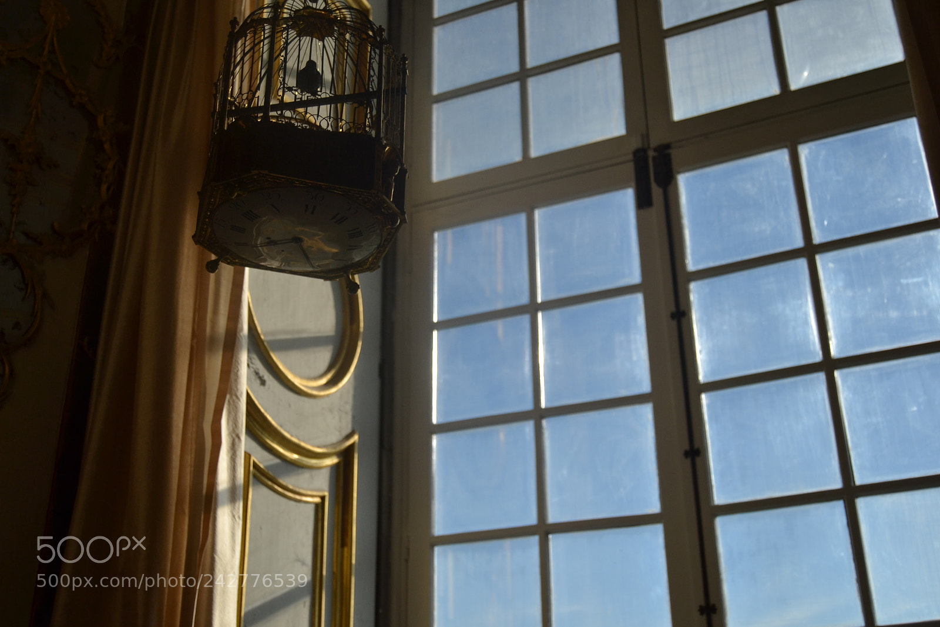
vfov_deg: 34.2
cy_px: 314
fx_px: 1018
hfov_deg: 49.6
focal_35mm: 39
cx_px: 470
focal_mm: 26
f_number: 4
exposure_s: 1/3200
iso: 200
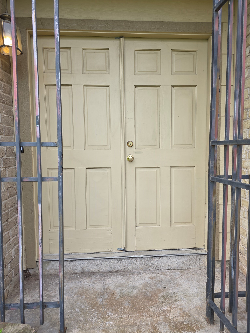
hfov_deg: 58.9
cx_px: 125
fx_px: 221
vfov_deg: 73.9
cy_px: 166
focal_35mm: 23
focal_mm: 6.3
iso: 12
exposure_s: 1/120
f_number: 1.7
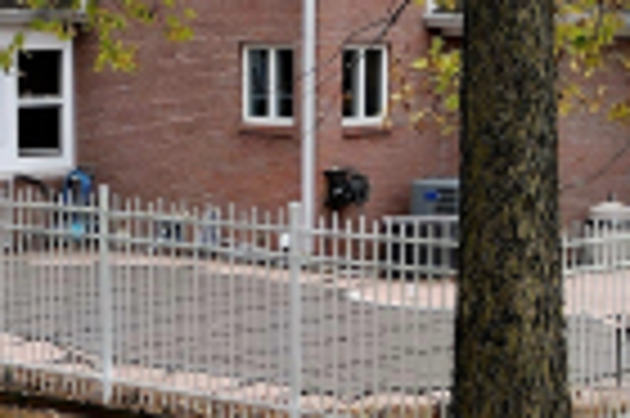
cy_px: 378
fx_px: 2080
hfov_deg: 17.2
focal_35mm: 119
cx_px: 331
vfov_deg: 11.4
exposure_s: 1/80
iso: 100
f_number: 2.8
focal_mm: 4.5
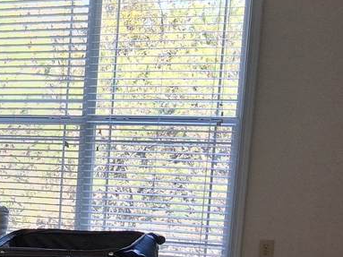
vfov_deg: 16.6
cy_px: 251
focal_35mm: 87
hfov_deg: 19.2
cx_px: -199
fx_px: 862
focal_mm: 3.98
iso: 100
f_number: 1.8
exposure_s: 1/120
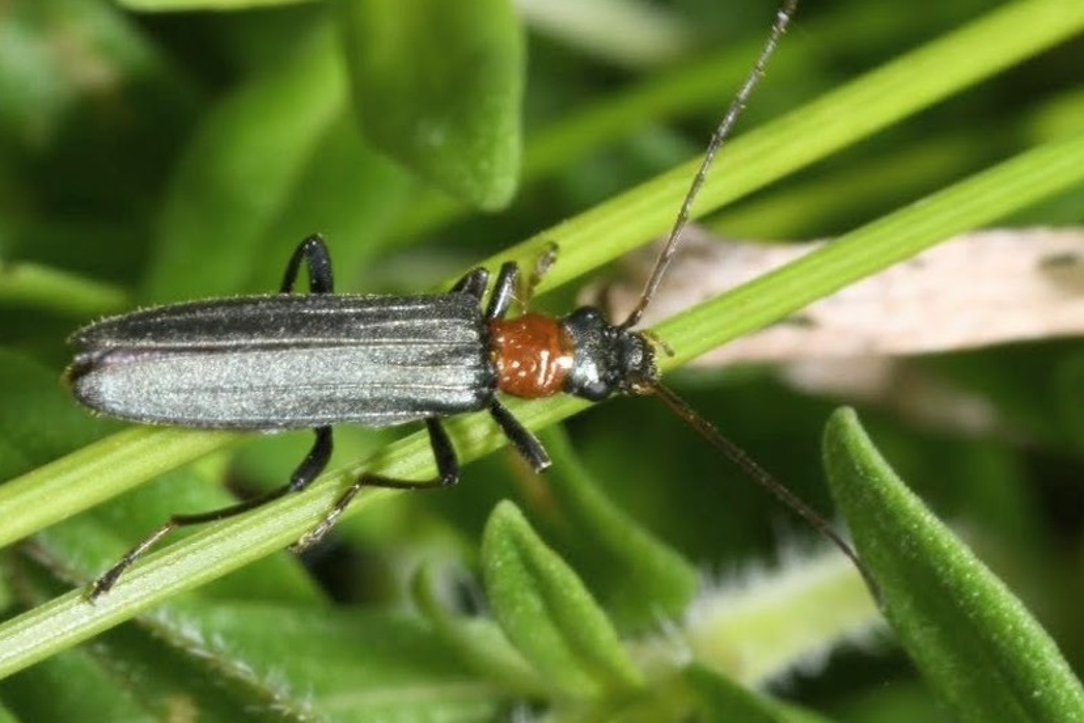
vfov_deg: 7.5
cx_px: 458
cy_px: 347
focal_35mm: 183
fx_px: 5497
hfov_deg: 11.3
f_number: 32
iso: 100
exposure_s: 1/60
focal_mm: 105
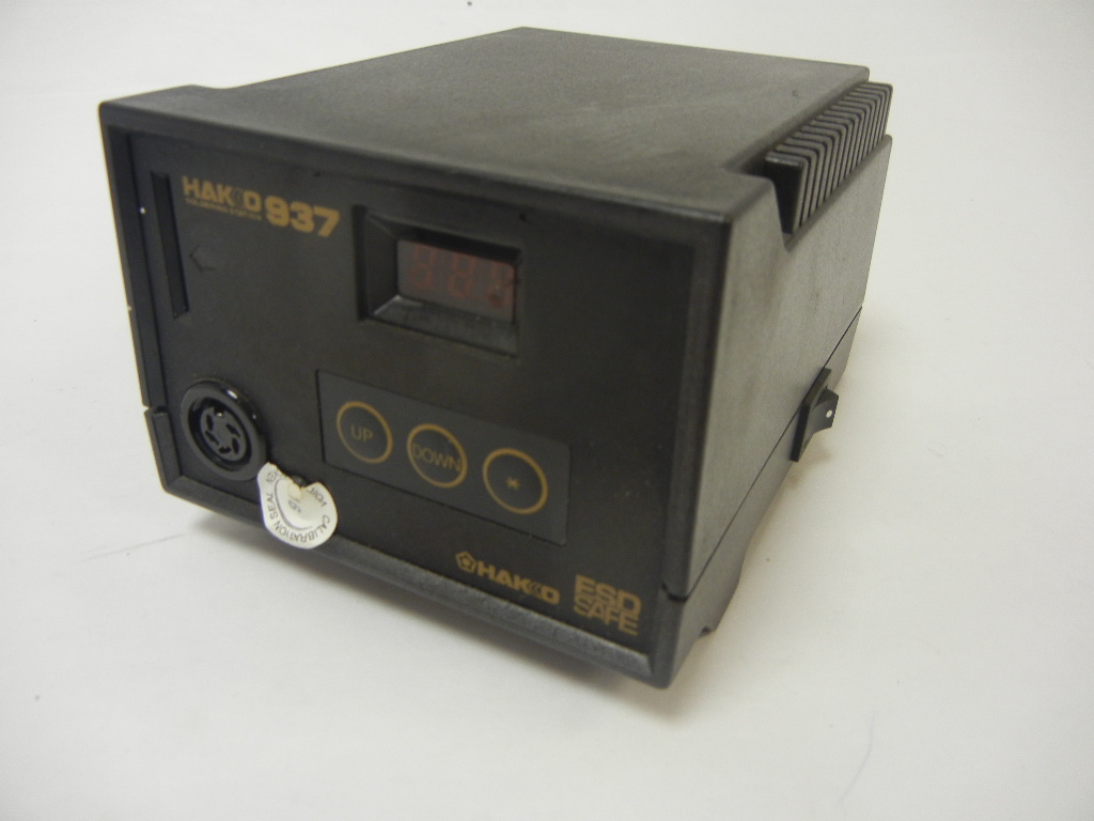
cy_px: 410
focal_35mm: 30
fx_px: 948
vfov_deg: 46.8
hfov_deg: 60.0
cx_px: 547
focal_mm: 5.4
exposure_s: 1/28.7
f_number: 3.5
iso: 163
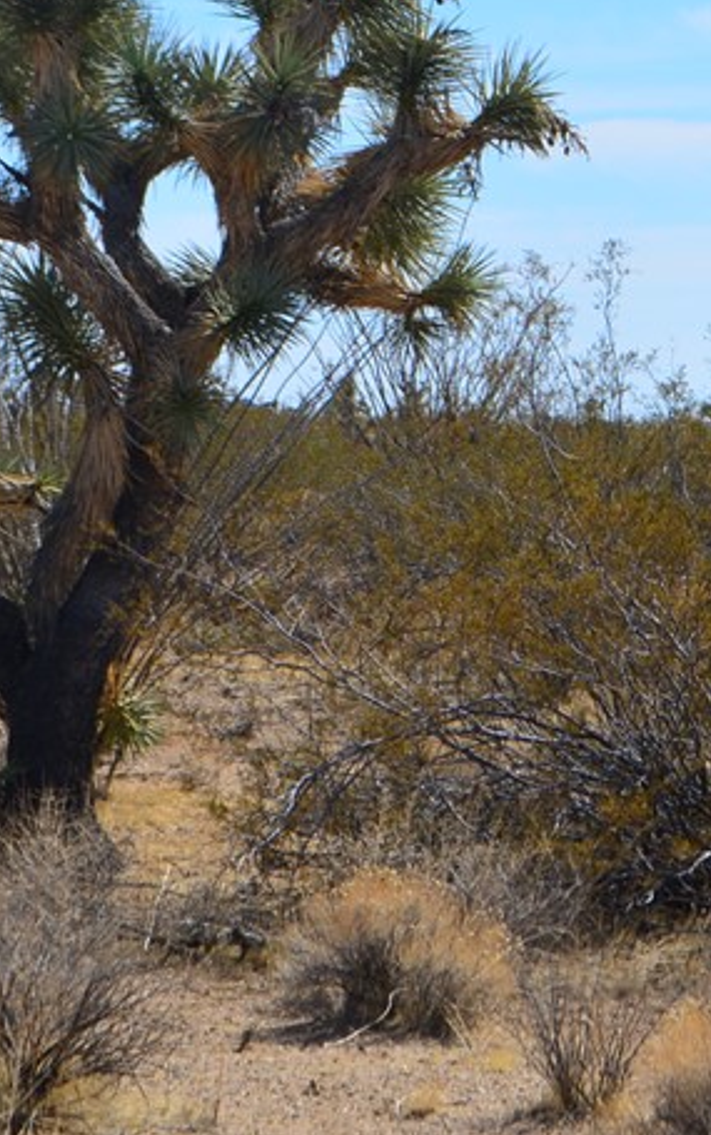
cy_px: 267
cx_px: 1148
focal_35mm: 200
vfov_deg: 10.4
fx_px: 6197
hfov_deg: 6.5
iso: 200
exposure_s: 1/400
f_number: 11
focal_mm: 55
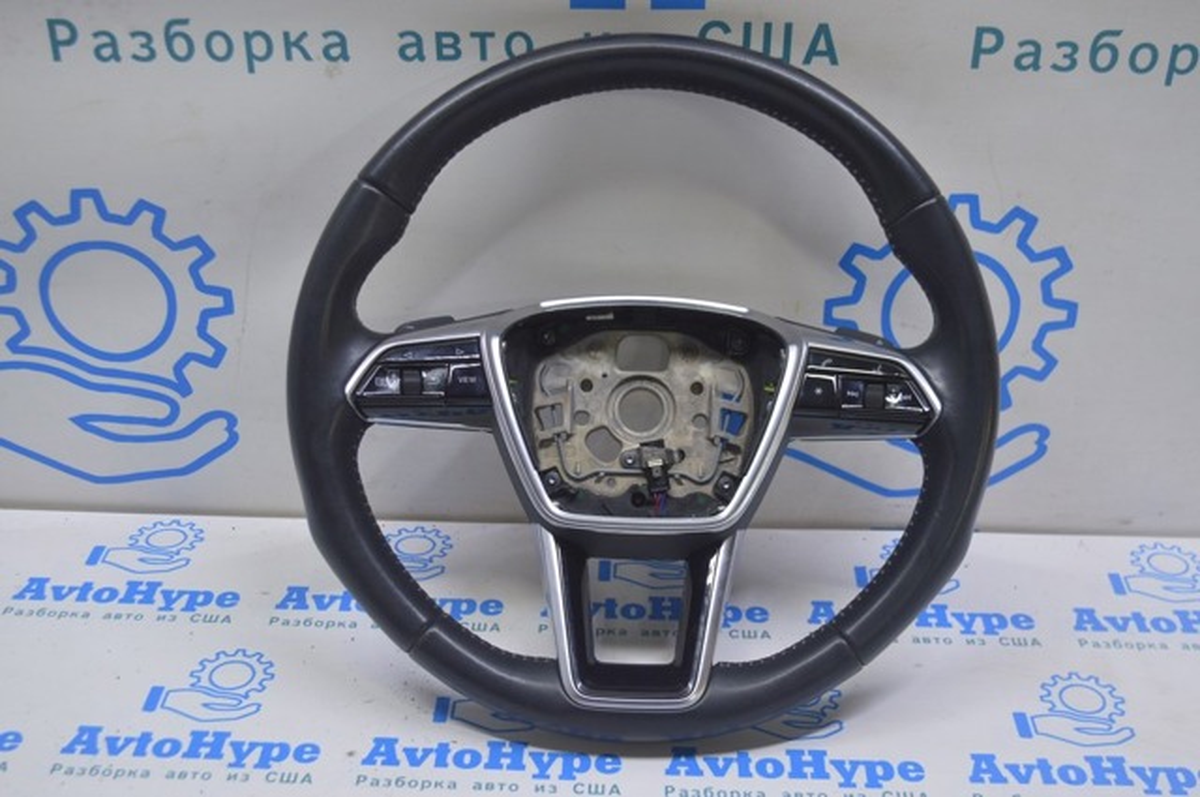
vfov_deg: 28.0
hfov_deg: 41.2
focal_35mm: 48
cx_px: 600
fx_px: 1598
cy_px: 398
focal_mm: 32
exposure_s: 1/25
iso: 400
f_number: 5.6
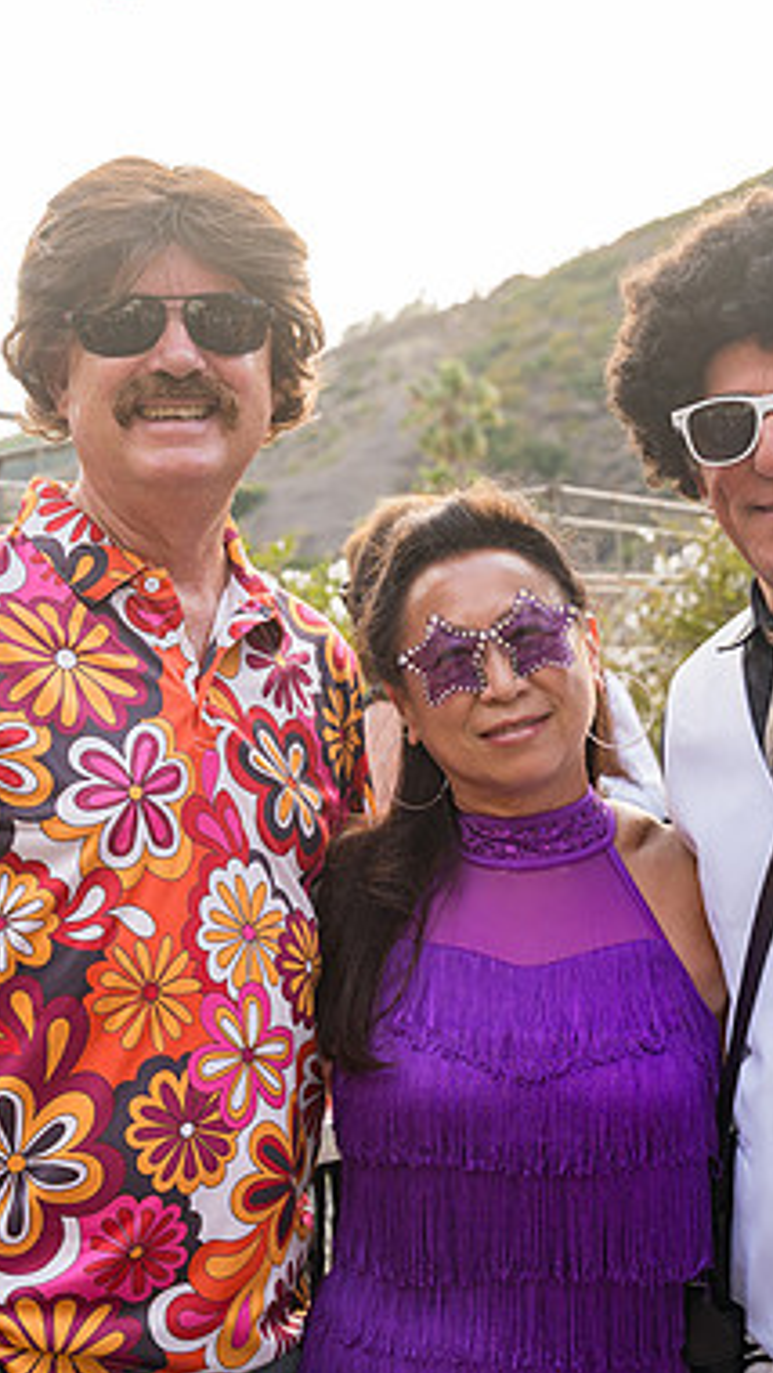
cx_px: 527
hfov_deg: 18.8
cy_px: 685
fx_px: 2330
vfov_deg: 32.8
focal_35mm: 64
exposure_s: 1/200
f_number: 5
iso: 320
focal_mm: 40
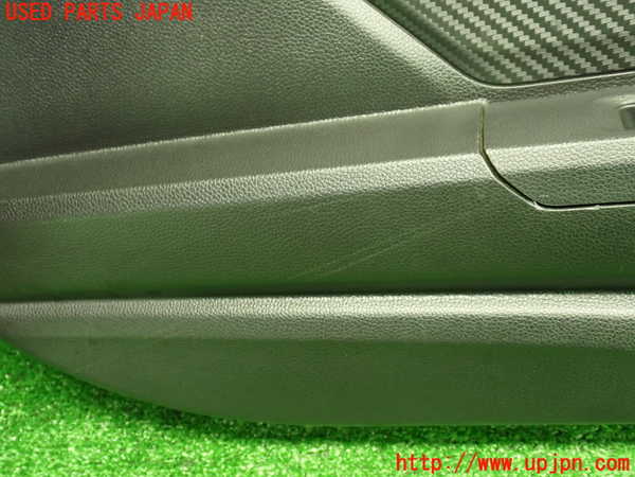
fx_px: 752
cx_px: 318
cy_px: 238
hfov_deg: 45.8
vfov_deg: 35.1
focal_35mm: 41
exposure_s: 1/25
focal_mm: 7.31
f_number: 2.8
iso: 800
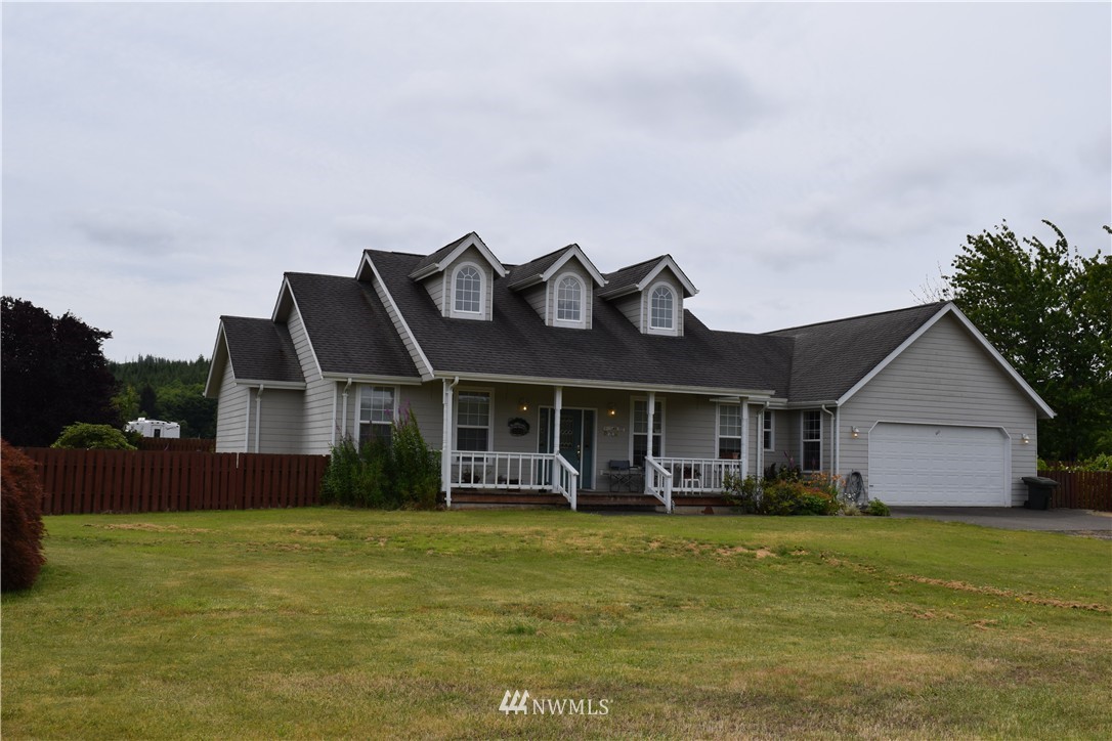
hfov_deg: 53.1
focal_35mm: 36
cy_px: 370
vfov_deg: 36.9
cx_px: 556
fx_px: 1112
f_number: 11
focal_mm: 24
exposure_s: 1/500
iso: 200
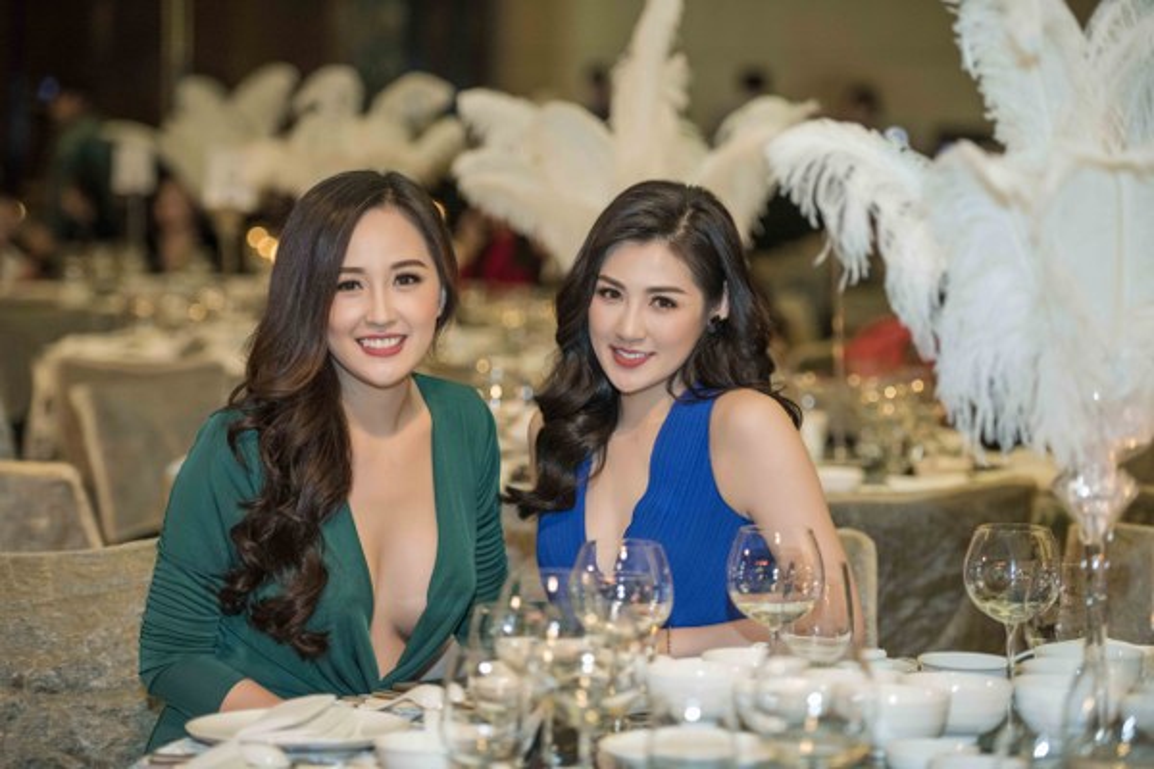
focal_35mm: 112
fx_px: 3590
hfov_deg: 18.3
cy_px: 384
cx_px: 577
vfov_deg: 12.2
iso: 3200
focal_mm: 112
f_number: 2.8
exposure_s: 1/200
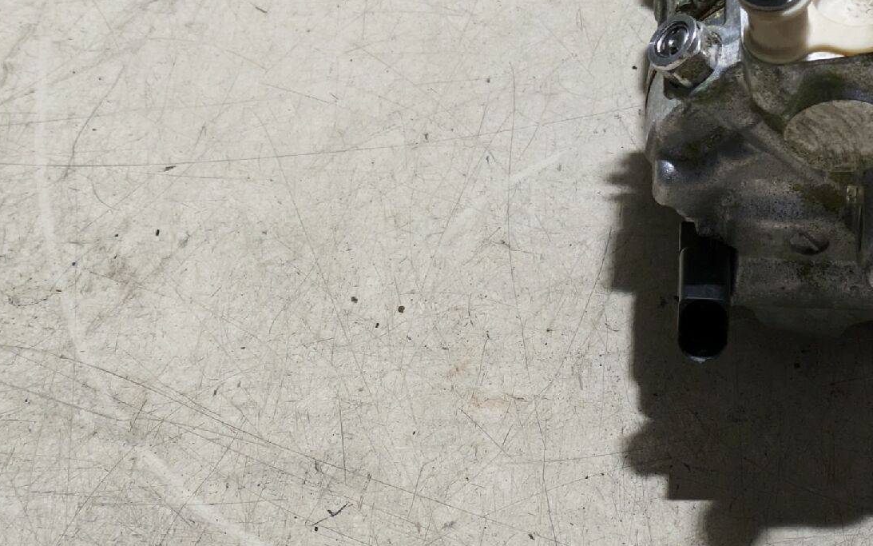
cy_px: -28
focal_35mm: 95
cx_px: 745
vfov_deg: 13.5
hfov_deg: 21.5
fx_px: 2260
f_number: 1.89
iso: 219
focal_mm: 5.43
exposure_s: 1/100
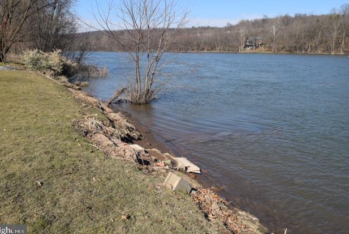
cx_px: 169
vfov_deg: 46.5
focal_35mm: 28
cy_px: 116
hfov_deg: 65.4
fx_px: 272
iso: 200
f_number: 10
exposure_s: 1/400
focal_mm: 18
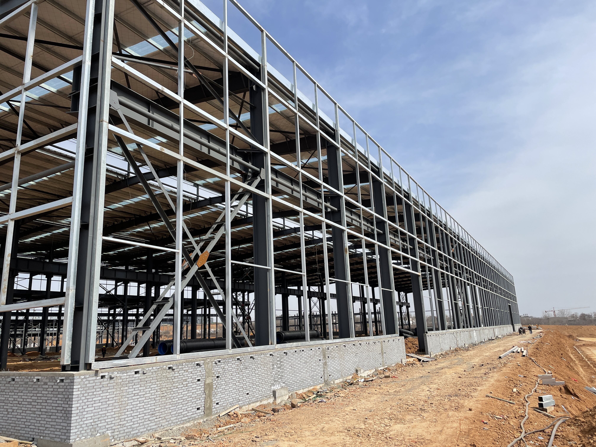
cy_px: 224
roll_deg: +2.9
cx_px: 298
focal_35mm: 26
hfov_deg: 67.3
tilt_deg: +15.3
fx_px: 448
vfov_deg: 53.1
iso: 32
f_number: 1.6
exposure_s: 1/4292
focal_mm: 4.2
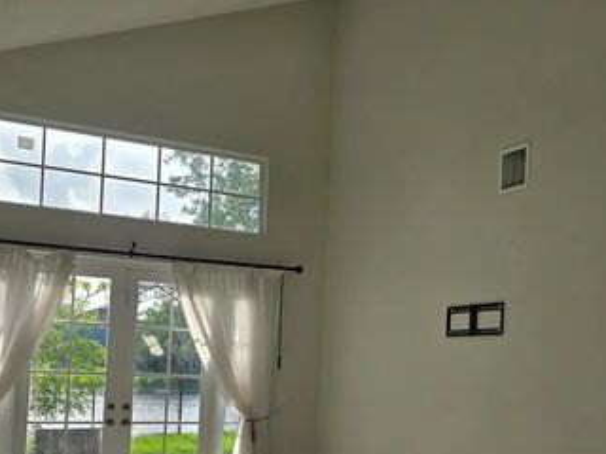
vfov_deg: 30.9
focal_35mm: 46
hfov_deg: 41.1
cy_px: 346
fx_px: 805
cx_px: 360
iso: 12
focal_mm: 6.3
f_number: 1.7
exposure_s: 1/641
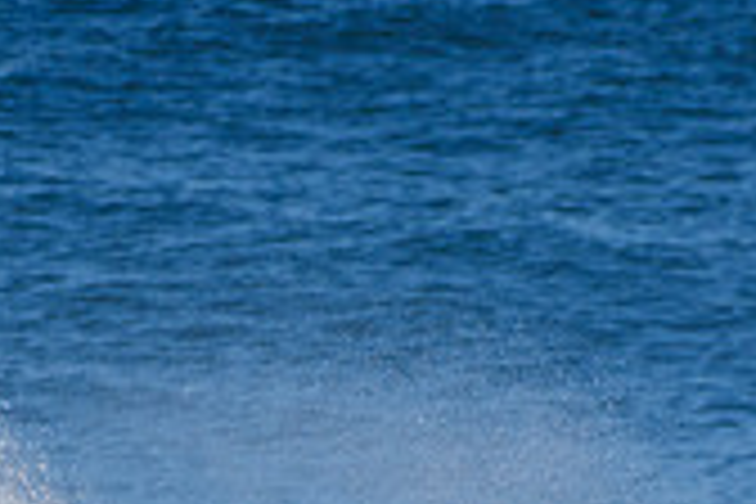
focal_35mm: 2586
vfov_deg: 0.5
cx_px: 562
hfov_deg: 0.8
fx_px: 54302
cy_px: 830
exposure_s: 1/2000
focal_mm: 500
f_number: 5.6
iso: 250
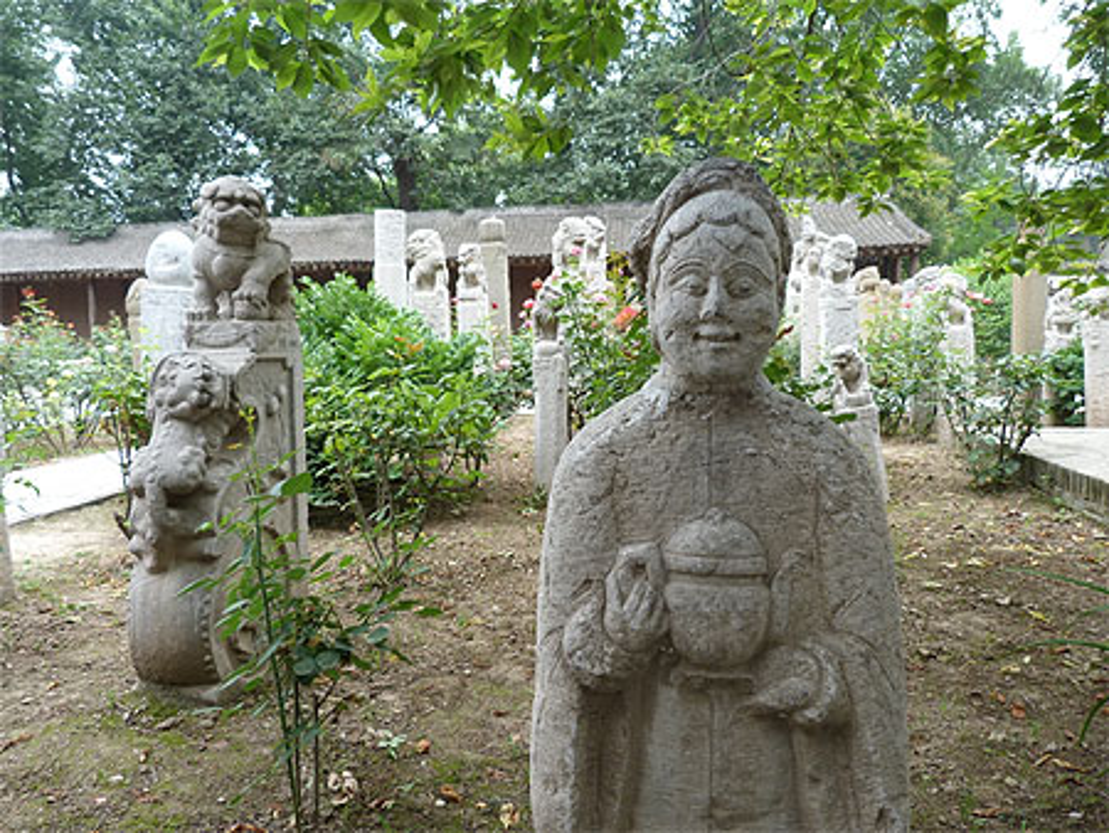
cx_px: 554
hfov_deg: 69.4
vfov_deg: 54.9
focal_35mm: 25
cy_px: 416
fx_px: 801
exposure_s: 1/60
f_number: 2.8
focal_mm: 4.5
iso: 80
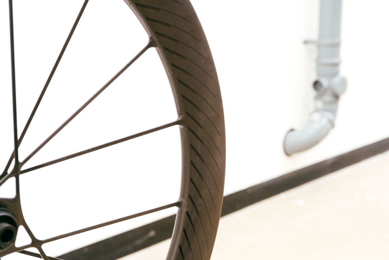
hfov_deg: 36.2
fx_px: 594
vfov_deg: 24.6
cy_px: 130
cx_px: 194
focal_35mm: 55
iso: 2000
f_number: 7.1
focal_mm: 55
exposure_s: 1/125
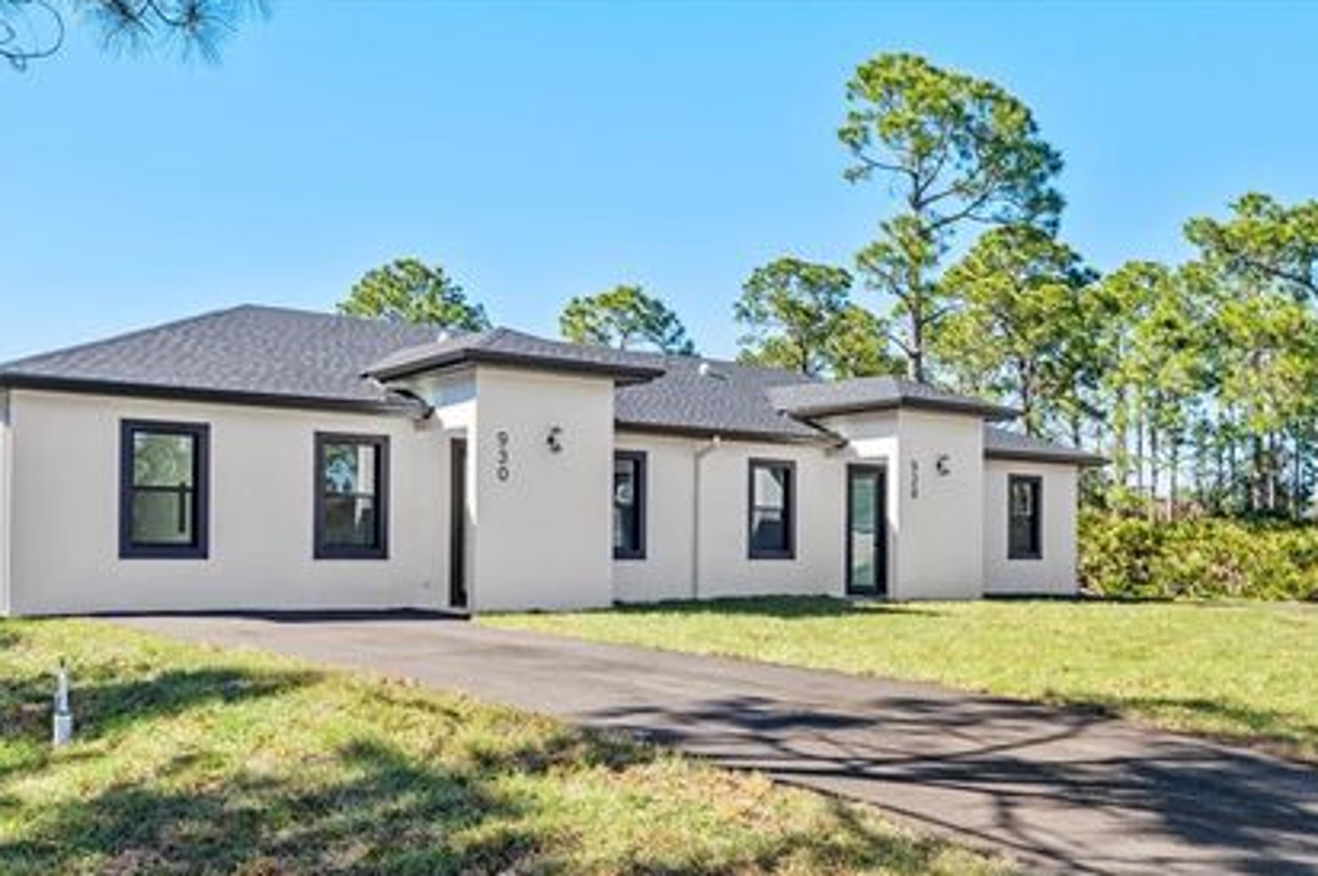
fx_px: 1266
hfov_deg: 55.0
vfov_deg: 38.1
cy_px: 520
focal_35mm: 35
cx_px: 614
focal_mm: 28.5
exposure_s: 1/125
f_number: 9
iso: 100
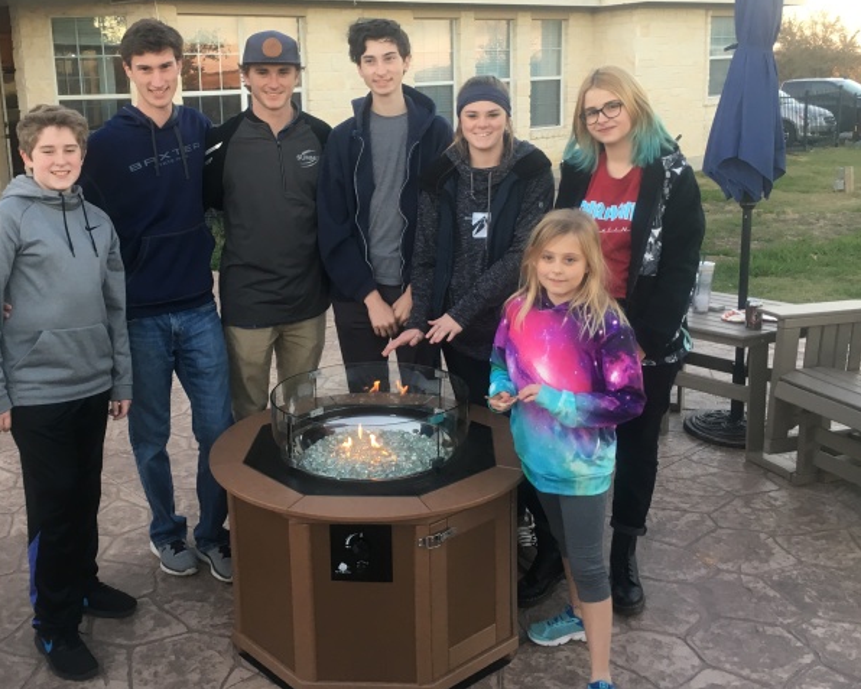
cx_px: 354
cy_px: 276
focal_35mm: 38
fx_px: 968
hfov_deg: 47.7
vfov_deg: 39.0
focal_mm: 4.15
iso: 25
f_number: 2.2
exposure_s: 1/30
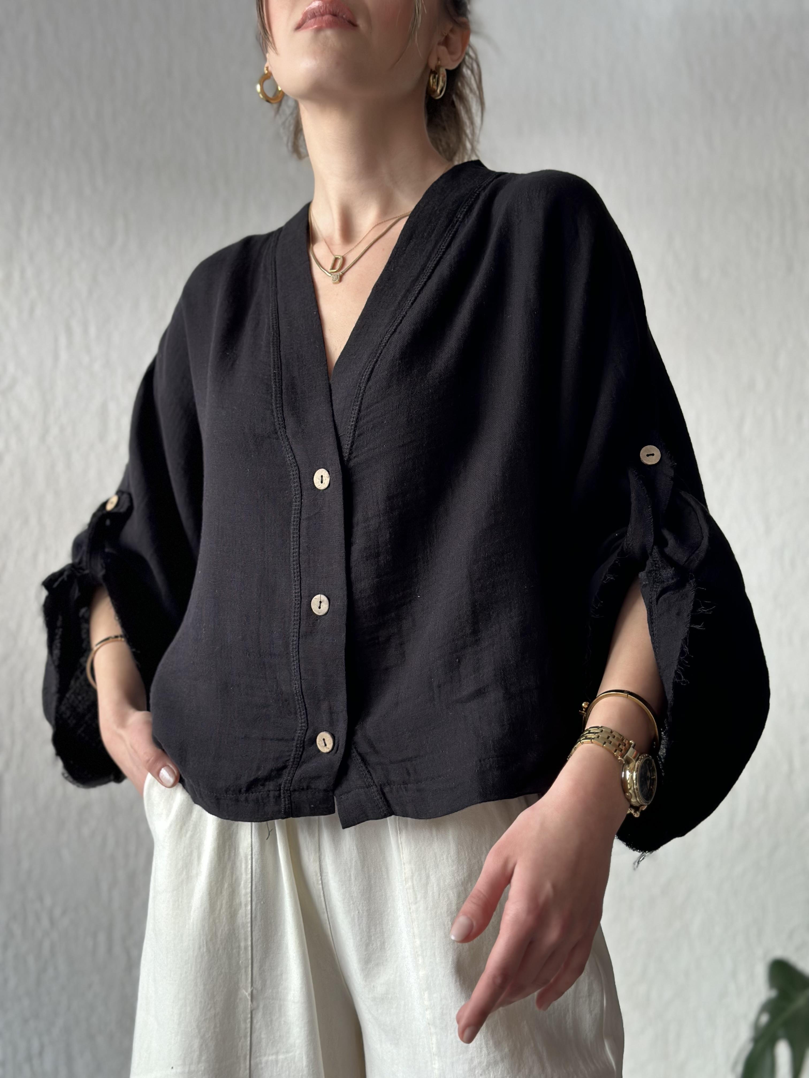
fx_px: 1496
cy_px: 539
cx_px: 404
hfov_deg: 30.3
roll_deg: +0.1
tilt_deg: +2.9
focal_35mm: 48
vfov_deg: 39.7
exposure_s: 1/110
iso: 125
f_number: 1.78
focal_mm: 6.86
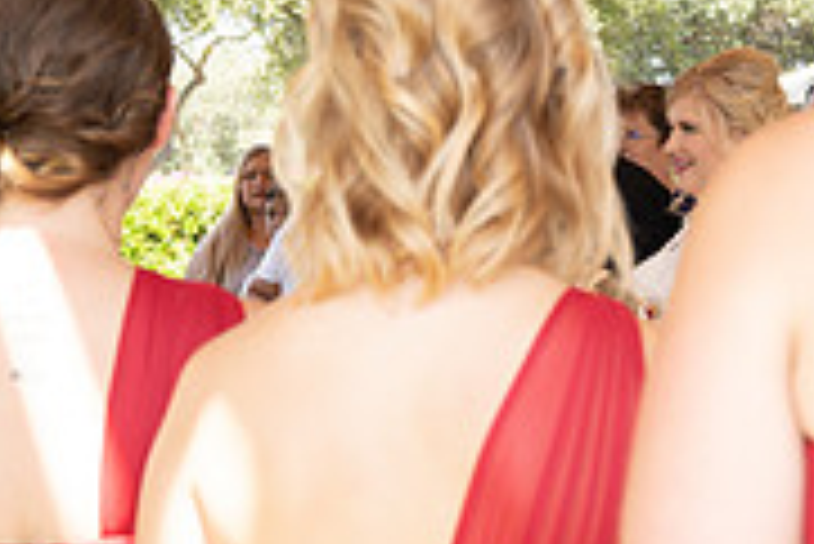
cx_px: 684
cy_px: 254
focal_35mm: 80
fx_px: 1810
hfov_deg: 24.8
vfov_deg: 17.1
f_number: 2.8
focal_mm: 25
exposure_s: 1/250
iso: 100
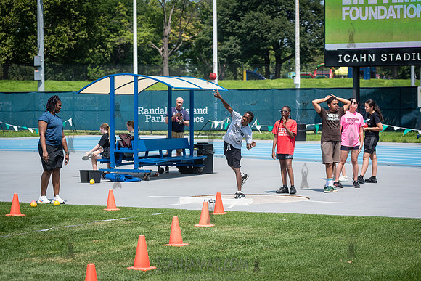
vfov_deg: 13.6
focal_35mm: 101
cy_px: 140
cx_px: 210
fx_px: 1182
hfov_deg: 20.2
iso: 250
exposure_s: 1/1600
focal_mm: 100
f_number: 4.5
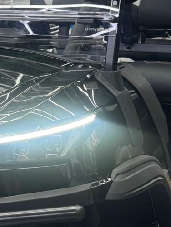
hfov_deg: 16.0
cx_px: 33
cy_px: 90
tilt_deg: -11.5
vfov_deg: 21.3
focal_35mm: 92
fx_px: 606
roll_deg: +1.6
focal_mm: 6.76
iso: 200
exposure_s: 1/120
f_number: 1.78
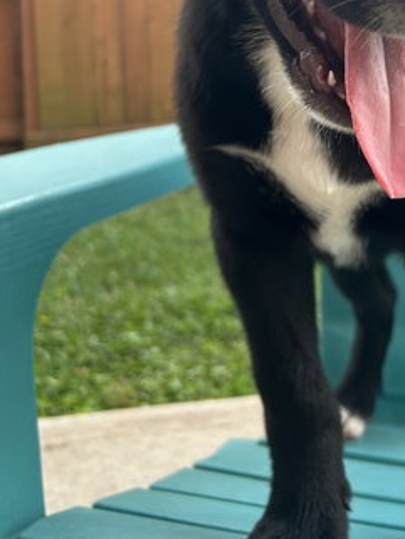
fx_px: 842
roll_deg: -1.2
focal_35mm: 54
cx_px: 387
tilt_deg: -5.7
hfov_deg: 25.9
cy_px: 55
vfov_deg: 33.7
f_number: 1.5
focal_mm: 5.7
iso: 40
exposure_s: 1/224
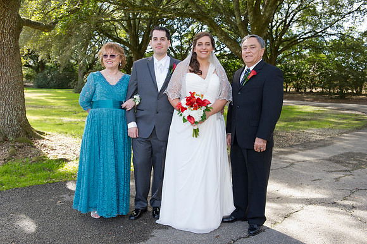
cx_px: 184
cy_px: 122
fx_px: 357
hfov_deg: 54.5
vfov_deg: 37.8
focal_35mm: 35
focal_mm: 35
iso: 320
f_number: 5.6
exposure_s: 1/100
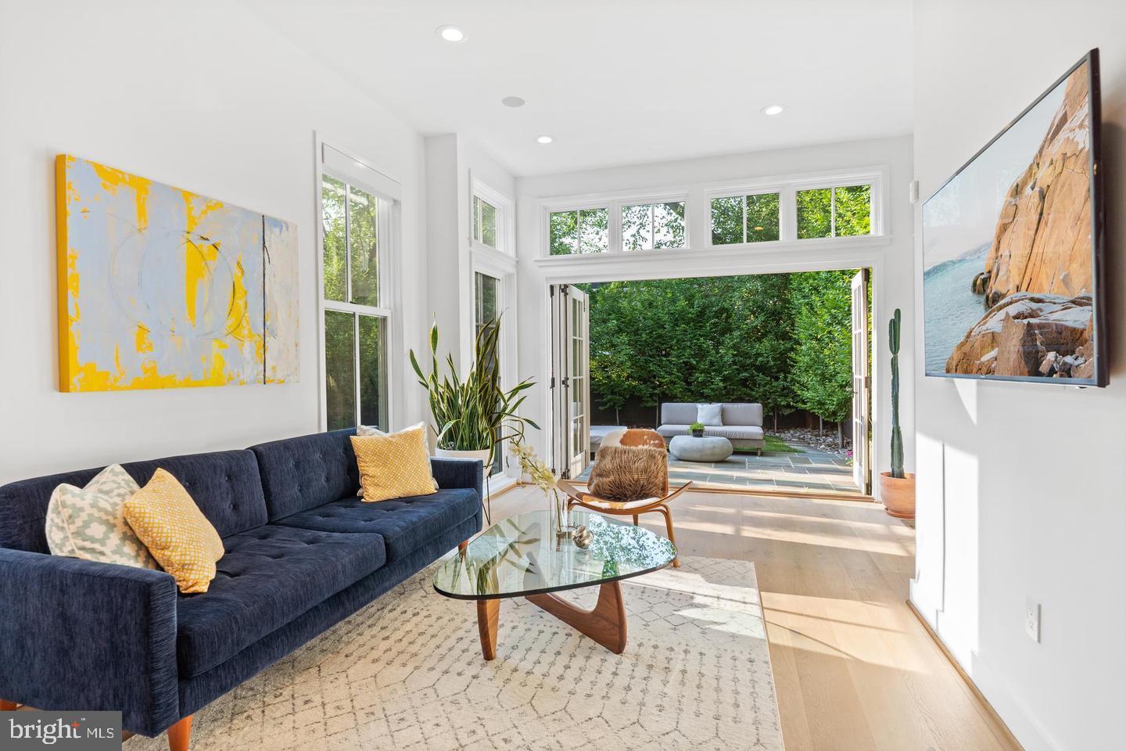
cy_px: 376
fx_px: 579
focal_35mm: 18
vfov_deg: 65.9
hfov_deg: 88.4
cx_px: 563
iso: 320
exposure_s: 1/13
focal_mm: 18.5
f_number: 7.1
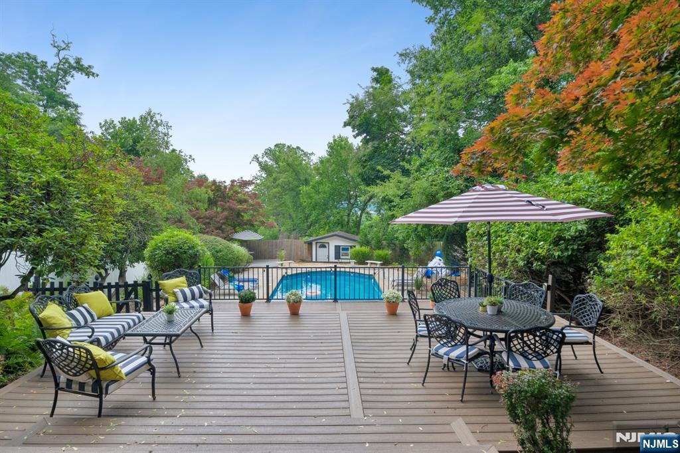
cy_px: 226
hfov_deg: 81.2
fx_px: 397
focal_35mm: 21
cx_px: 340
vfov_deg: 59.5
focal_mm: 14.1
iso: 160
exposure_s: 1/50
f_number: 8
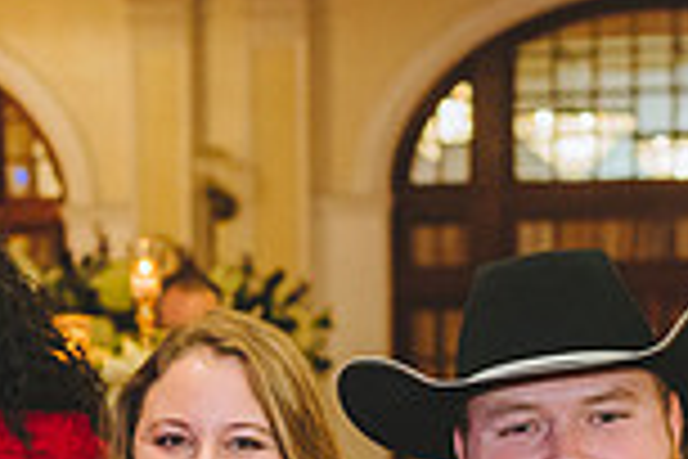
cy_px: 632
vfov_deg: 7.1
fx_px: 3631
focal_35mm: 190
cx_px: -72
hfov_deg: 10.7
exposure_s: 1/125
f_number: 4
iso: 3200
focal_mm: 50
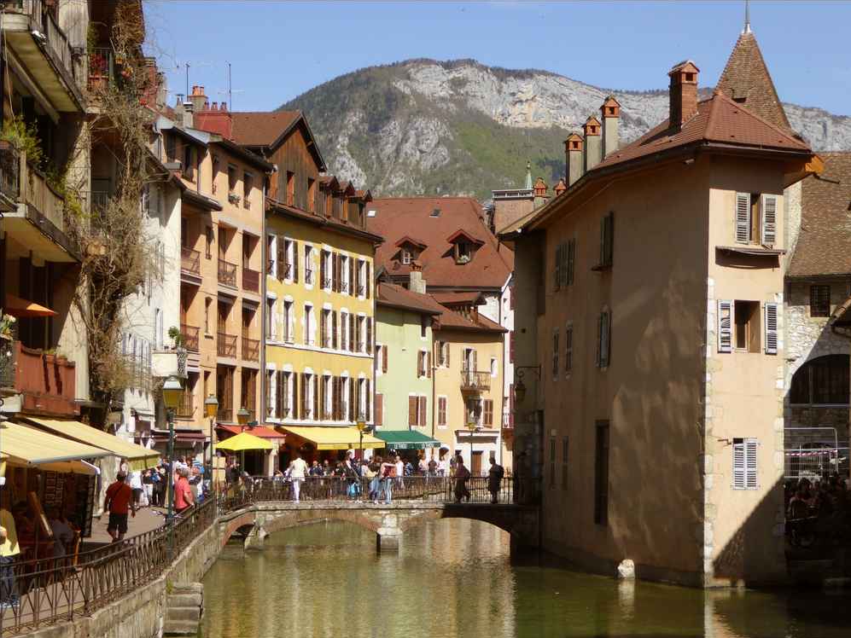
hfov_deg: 25.7
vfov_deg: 19.4
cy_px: 327
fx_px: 1869
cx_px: 436
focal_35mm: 76
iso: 100
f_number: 4.6
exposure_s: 1/640
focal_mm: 13.2
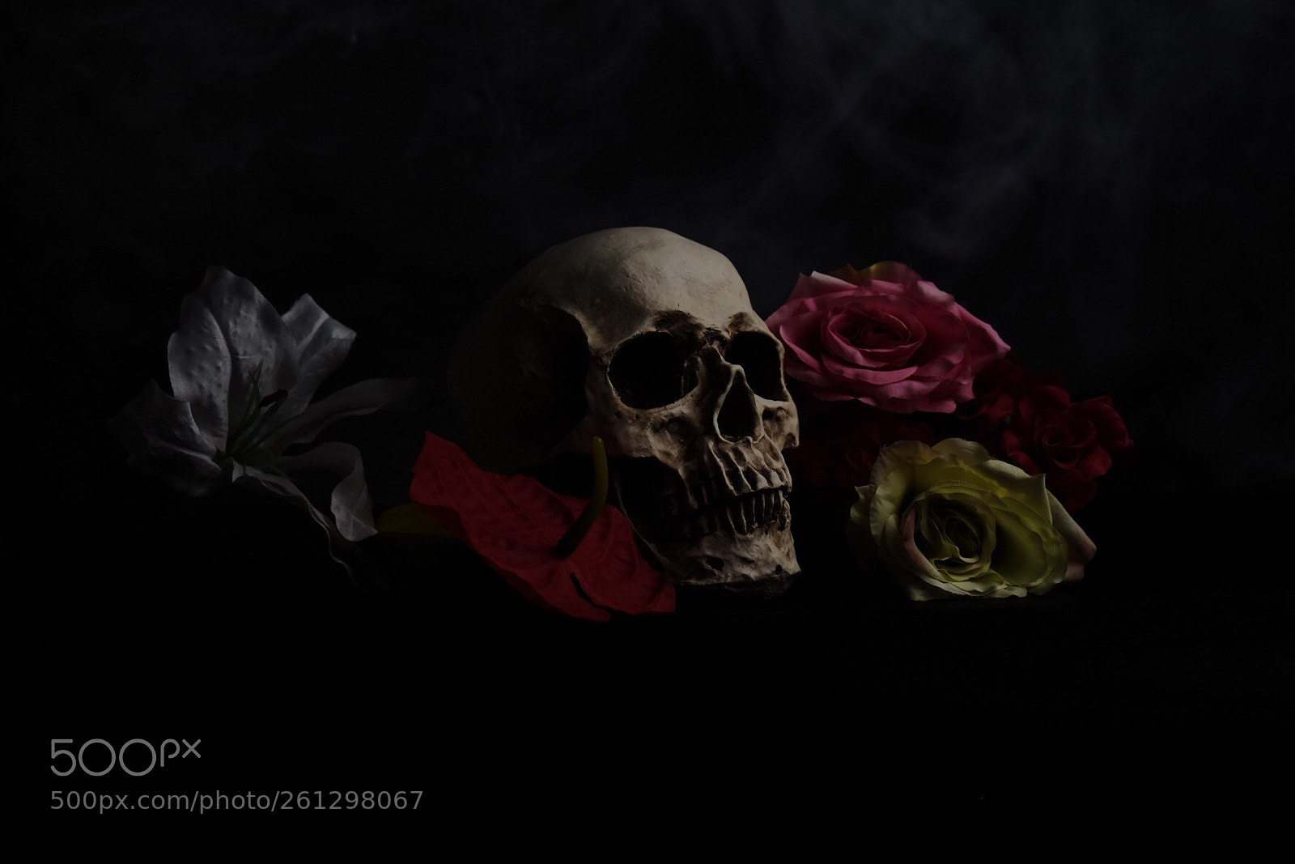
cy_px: 432
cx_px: 648
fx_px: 2122
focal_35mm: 59
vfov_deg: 23.0
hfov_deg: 33.9
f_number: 5
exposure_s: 1/60
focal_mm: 39
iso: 200
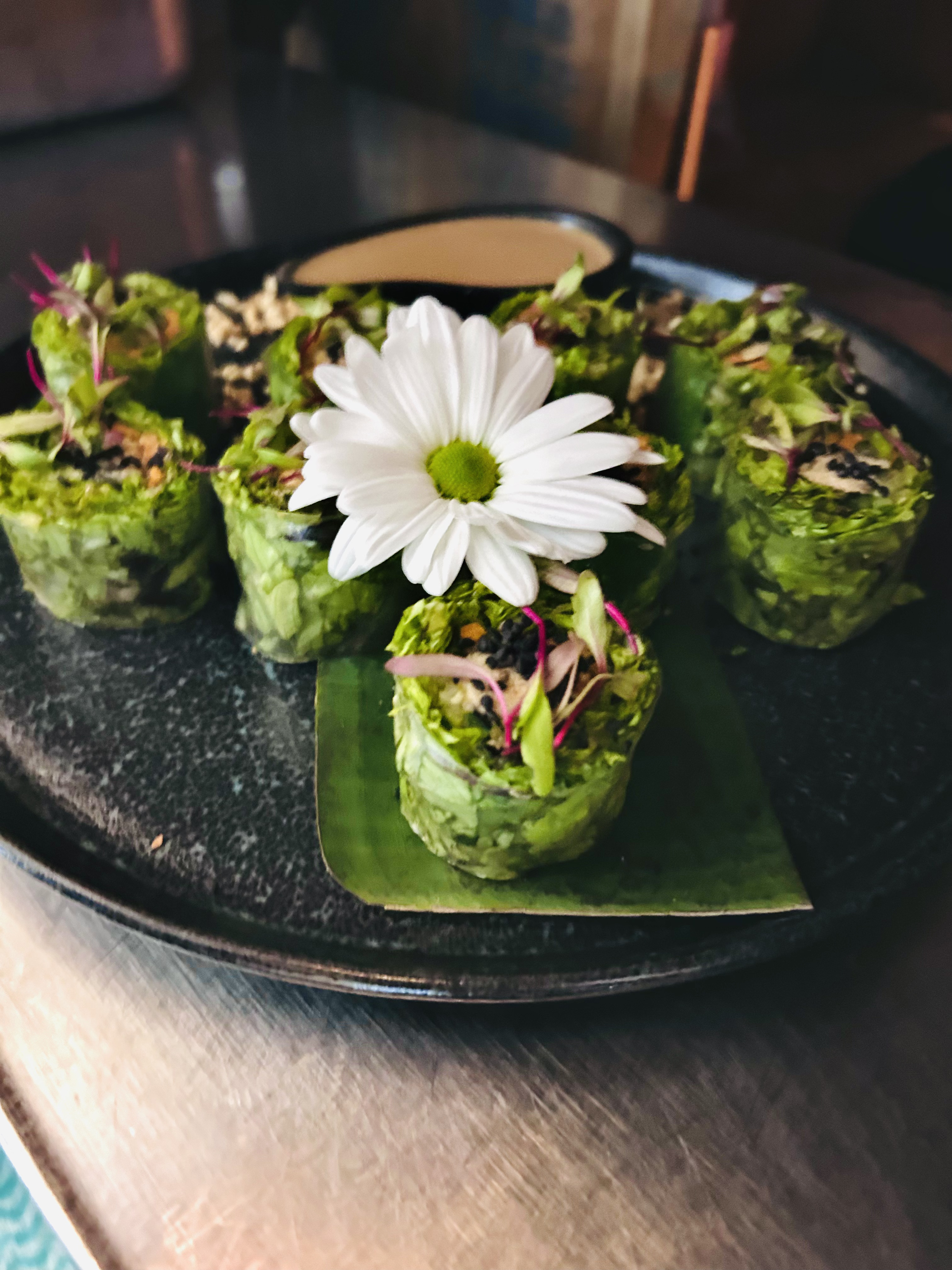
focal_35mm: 26
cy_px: 635
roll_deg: -1.2
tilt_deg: -42.5
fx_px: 953
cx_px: 476
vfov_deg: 67.3
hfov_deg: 53.1
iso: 1000
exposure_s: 1/30
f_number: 1.5
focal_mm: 5.7
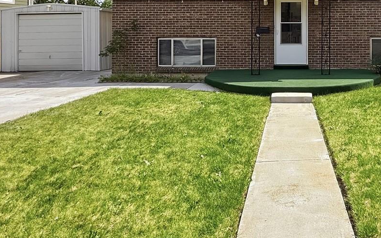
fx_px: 312
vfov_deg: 39.2
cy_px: 28
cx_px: 290
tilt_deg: +1.3
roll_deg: -0.6
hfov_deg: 59.2
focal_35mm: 30
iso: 50
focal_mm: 2.2
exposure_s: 1/1235
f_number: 2.2
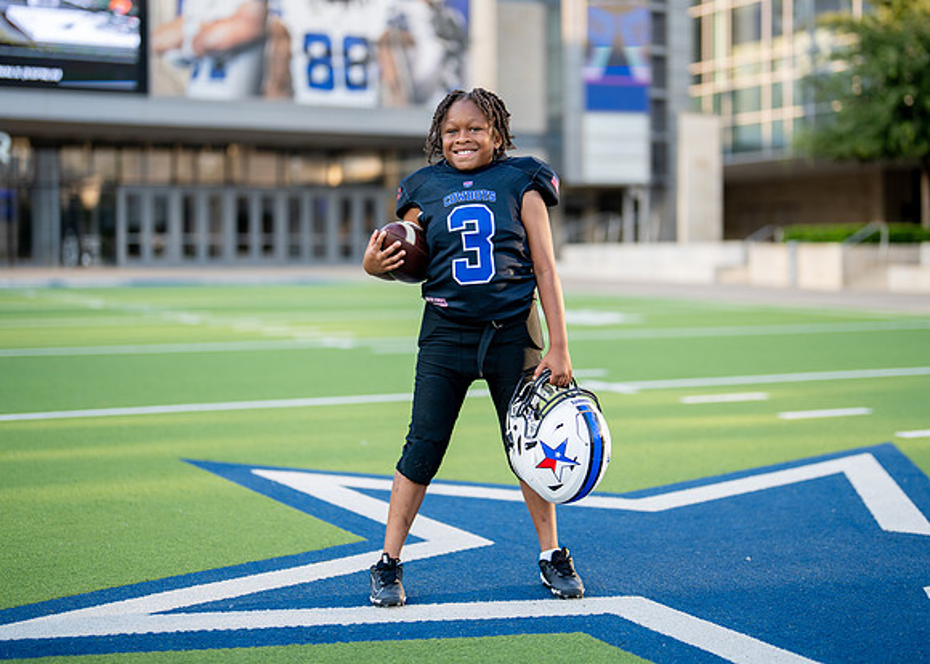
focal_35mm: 59
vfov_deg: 24.2
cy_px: 305
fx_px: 1545
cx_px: 485
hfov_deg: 33.5
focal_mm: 50
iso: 100
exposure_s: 1/1600
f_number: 1.2
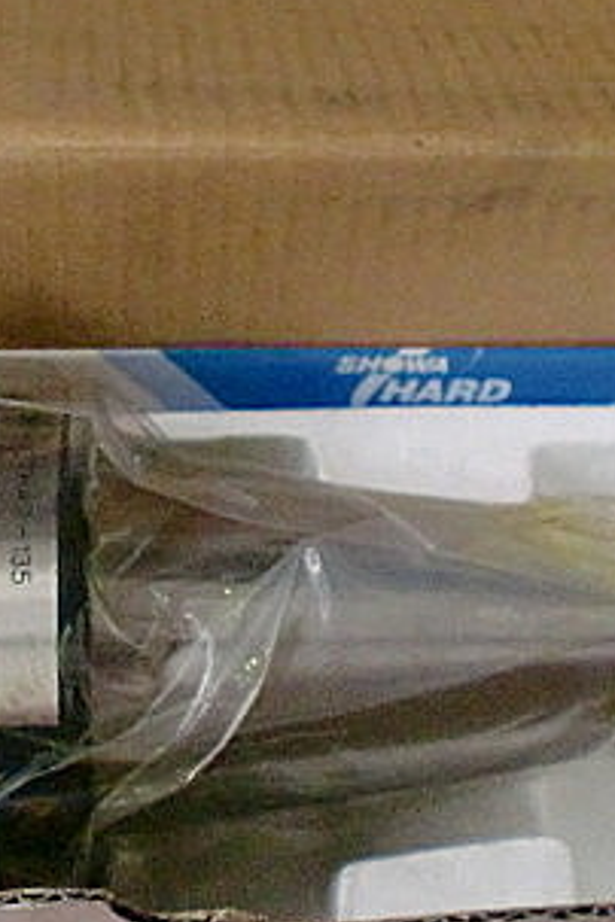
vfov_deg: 26.2
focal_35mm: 77
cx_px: 128
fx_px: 1973
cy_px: 593
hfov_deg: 17.6
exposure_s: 1/60
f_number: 3.1
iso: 800
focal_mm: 6.3
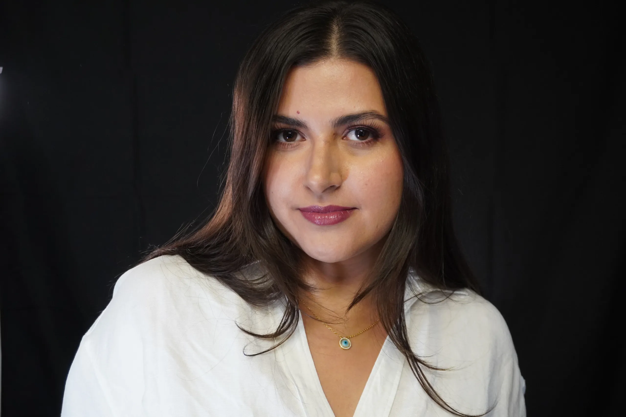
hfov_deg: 45.0
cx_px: 313
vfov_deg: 30.9
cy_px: 208
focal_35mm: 44
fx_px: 756
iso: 1600
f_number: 5
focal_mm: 29
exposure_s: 1/50
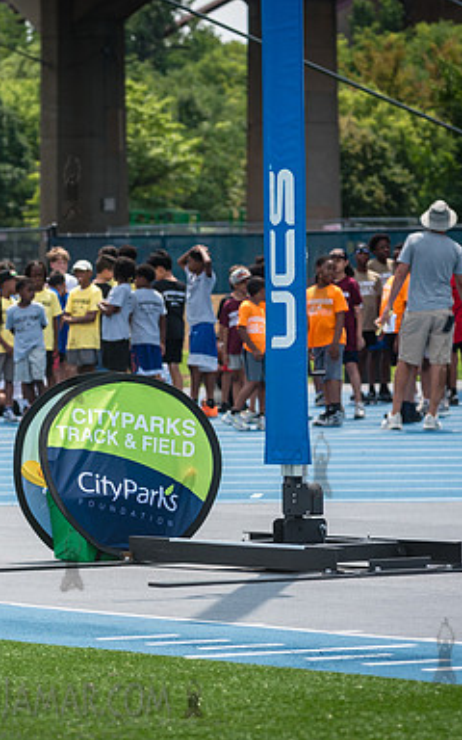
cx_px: 71
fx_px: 4573
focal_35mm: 227
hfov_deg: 5.8
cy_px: 371
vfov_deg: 9.2
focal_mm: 145
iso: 160
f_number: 5
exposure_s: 1/1000
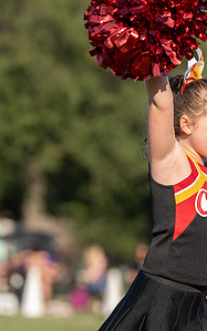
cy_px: 202
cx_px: 173
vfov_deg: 4.9
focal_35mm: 431
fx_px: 3888
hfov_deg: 3.0
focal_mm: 131
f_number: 2.8
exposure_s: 1/5000
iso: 320
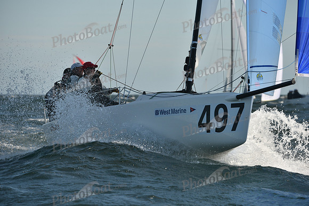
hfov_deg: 6.2
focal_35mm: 330
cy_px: 103
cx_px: 154
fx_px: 2833
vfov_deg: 4.2
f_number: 6.3
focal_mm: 330
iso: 250
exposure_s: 1/1250
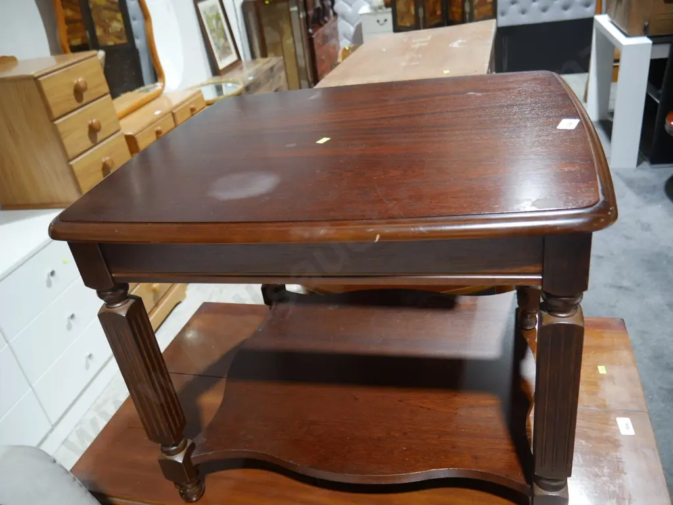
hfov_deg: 63.4
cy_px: 252
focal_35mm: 28
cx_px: 336
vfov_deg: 49.7
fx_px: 544
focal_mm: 14
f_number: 3.5
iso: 500
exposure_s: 1/60
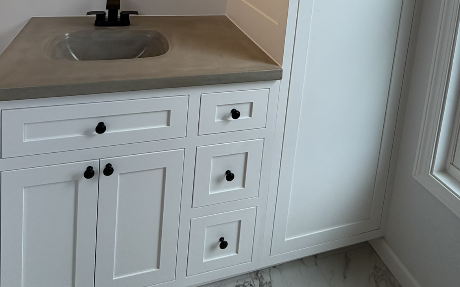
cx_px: 211
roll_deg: -4.3
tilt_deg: -6.9
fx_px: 326
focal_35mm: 26
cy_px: -40
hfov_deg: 70.3
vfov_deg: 38.2
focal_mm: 2.22
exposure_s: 1/233
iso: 50
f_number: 2.2
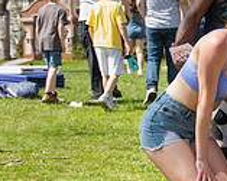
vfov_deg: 6.3
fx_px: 1630
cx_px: 389
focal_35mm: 243
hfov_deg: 7.7
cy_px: 127
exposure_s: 1/400
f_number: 8
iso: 500
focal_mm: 70
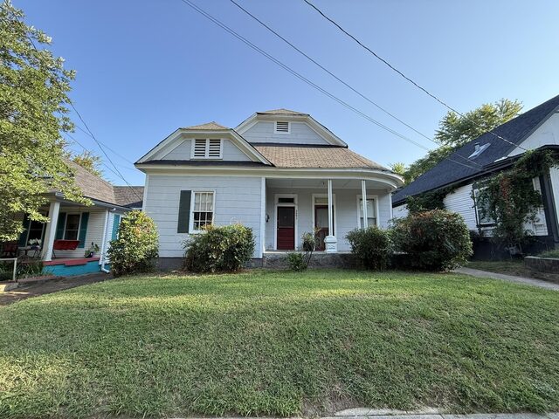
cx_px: 280
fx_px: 226
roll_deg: -0.9
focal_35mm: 14
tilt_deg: +9.0
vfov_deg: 85.7
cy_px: 210
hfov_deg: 102.1
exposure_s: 1/482
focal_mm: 2.22
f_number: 2.2
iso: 64
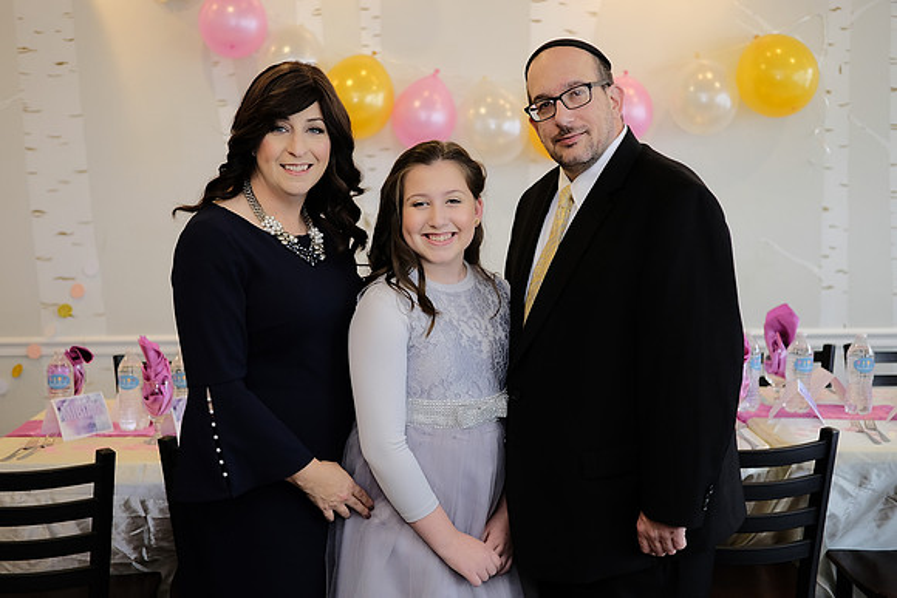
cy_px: 299
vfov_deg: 28.1
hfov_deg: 41.1
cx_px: 448
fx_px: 1196
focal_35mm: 48
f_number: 1.8
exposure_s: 1/180
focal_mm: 32
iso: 640
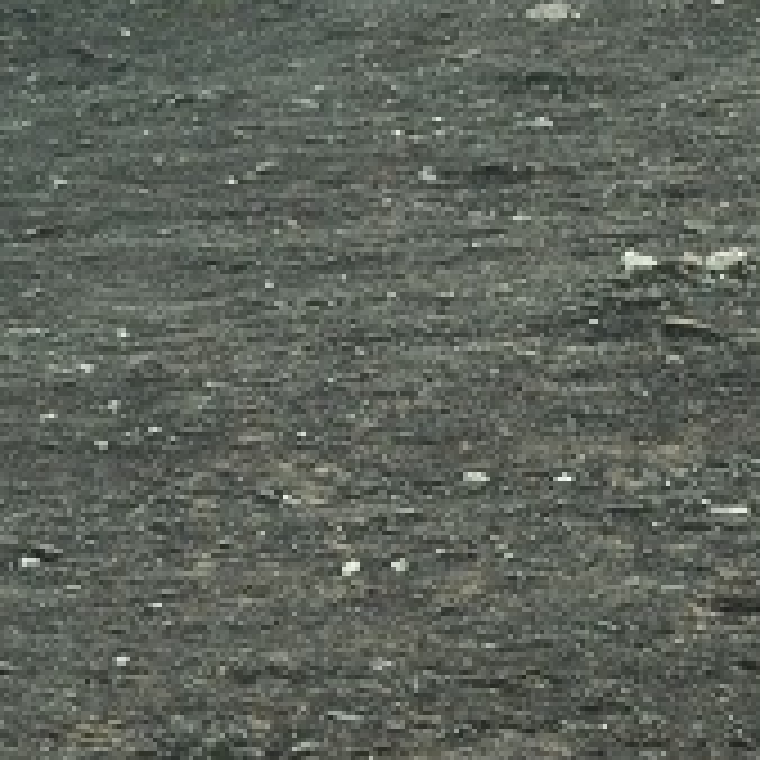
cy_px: -117
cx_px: 1030
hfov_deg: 6.7
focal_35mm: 259
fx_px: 6433
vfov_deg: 6.7
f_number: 7.1
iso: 200
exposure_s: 1/125
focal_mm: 40
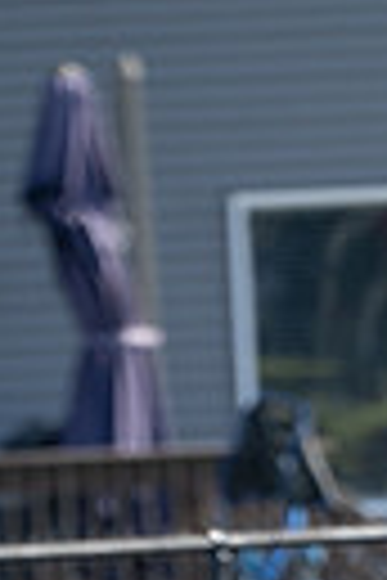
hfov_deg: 1.3
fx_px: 16914
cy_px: 971
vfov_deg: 2.0
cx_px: 662
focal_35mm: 1049
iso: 200
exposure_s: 1/1000
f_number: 3.2
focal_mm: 200
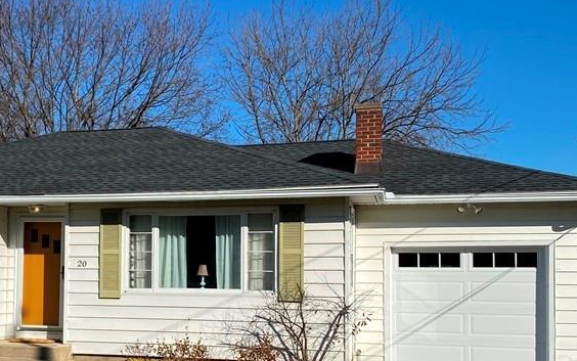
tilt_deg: +2.7
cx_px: 148
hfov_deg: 39.3
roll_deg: -0.5
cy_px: 249
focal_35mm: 50
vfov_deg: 25.7
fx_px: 787
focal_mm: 4.25
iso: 32
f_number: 1.8
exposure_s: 1/4444
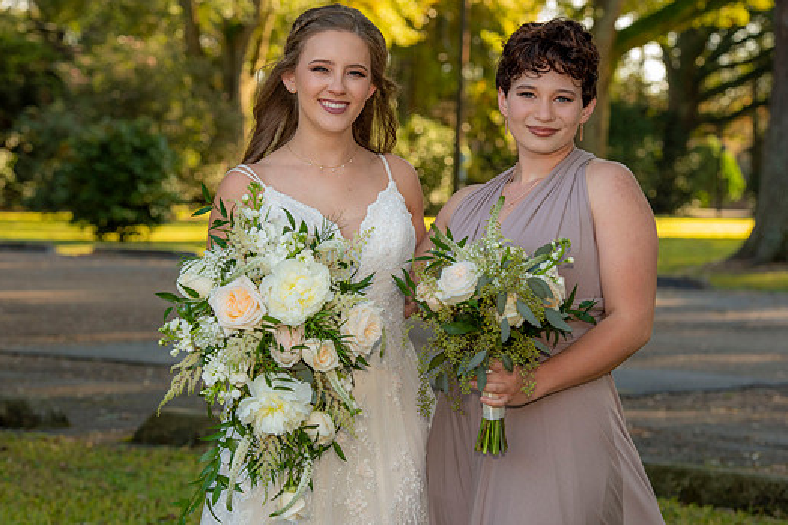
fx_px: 2713
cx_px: 371
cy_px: 263
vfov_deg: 11.0
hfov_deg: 16.5
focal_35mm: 124
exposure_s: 1/400
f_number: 6.3
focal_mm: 112
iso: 1250
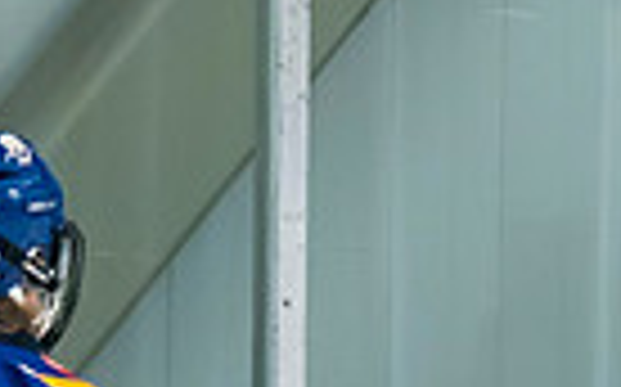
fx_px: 18010
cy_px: 1001
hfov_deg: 2.0
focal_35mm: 1065
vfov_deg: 1.2
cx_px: 466
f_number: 2.8
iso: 1600
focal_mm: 115
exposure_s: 1/640
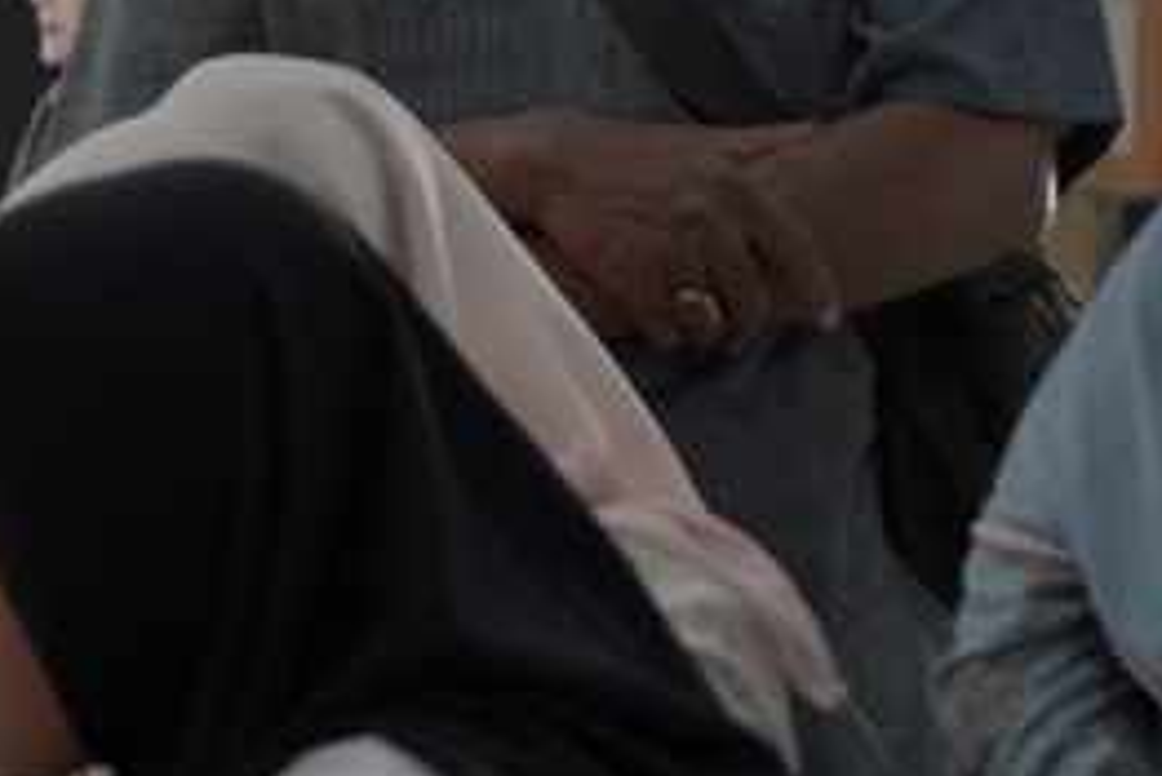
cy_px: 137
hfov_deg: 7.6
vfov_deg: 5.2
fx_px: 8590
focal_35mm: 266
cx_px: -537
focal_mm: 58
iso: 250
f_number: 4
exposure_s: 1/125
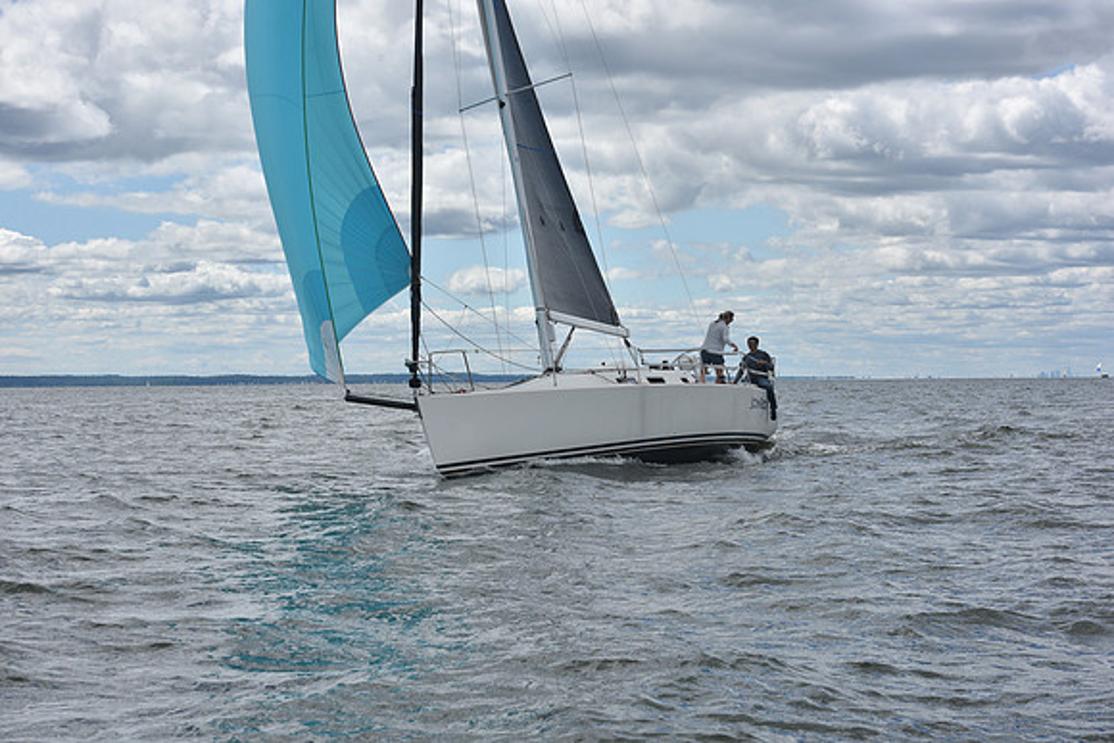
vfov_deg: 18.2
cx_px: 557
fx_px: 2321
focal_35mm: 75
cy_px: 372
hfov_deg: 27.0
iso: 250
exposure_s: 1/800
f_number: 11
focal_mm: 75
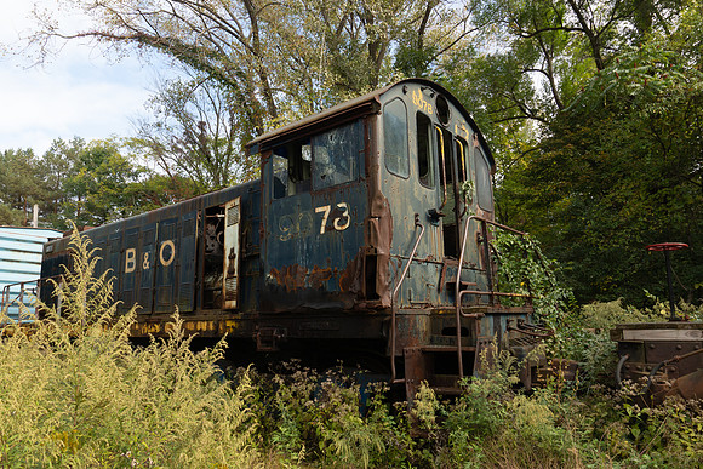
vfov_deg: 53.2
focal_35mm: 24
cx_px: 352
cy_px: 234
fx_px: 469
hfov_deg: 73.7
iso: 200
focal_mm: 16
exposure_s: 1/30
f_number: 11
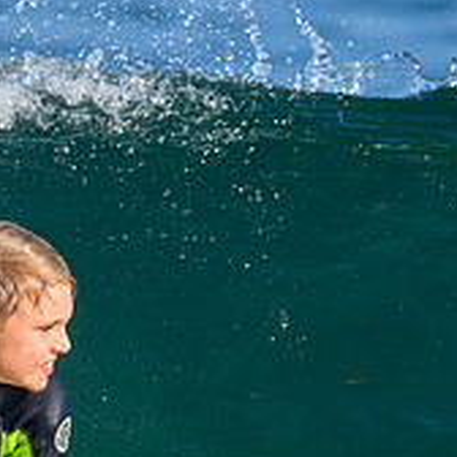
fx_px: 35115
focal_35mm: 2351
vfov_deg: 0.7
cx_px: 38
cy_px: 518
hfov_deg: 0.7
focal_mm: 800
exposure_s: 1/2000
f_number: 6.3
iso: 640
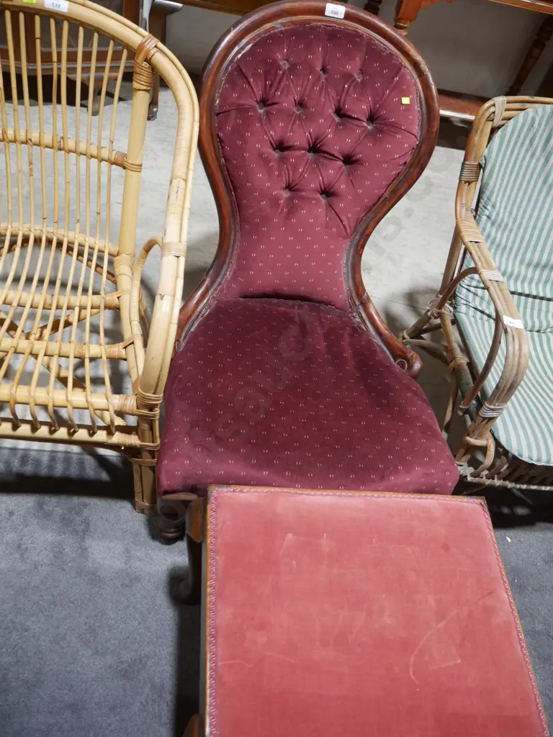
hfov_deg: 49.7
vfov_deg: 63.4
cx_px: 276
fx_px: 596
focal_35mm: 28
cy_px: 368
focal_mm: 14
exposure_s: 1/60
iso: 400
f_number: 3.5
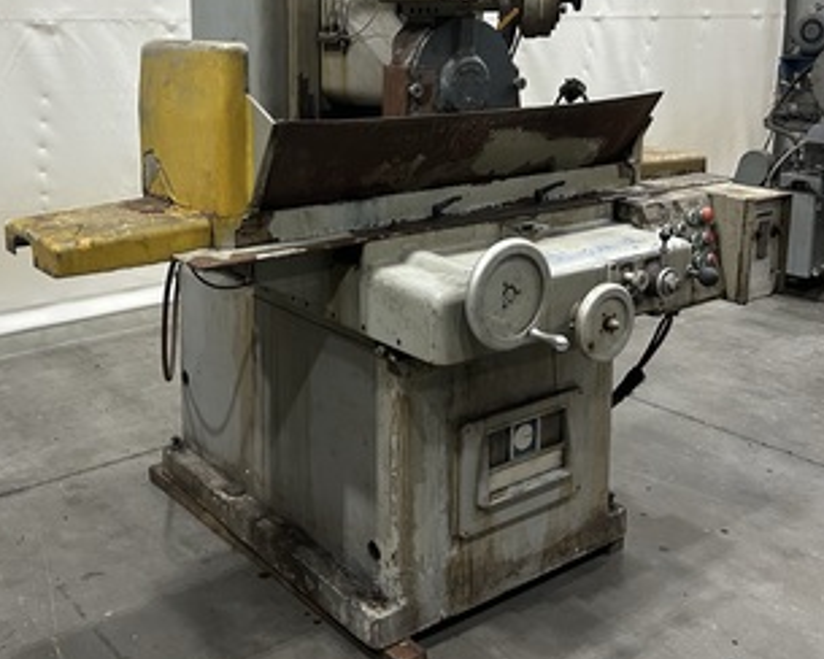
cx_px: 313
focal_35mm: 40
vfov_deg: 36.7
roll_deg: +1.1
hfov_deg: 45.4
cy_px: 192
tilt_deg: -9.4
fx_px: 975
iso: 250
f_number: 1.5
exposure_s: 1/60
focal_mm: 5.7
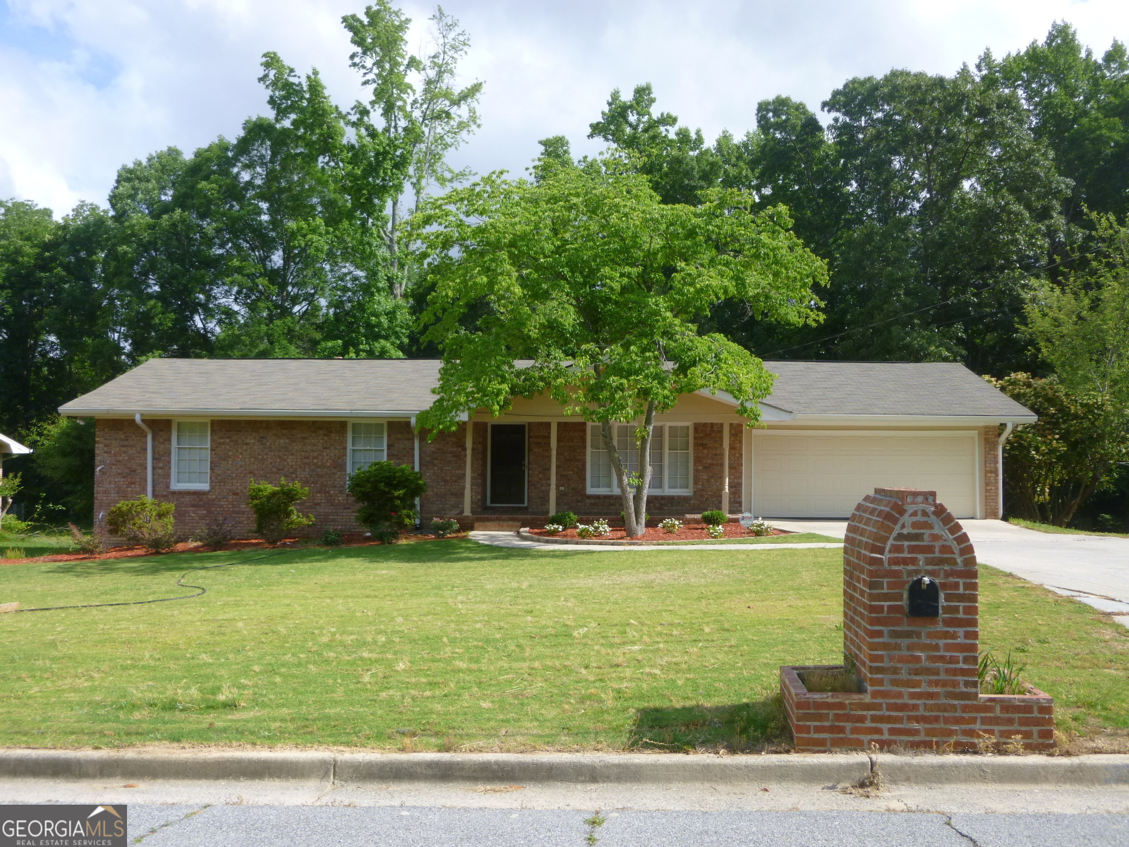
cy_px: 424
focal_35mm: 29
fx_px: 946
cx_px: 564
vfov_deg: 48.2
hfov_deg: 61.7
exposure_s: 1/640
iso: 100
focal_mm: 5.2
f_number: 3.3
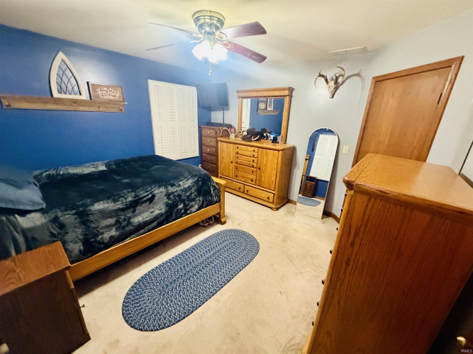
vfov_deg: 85.7
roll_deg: -2.2
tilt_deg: -19.8
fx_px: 191
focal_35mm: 14
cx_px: 236
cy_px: 177
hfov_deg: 102.1
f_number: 2.2
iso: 800
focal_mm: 2.22
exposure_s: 1/60
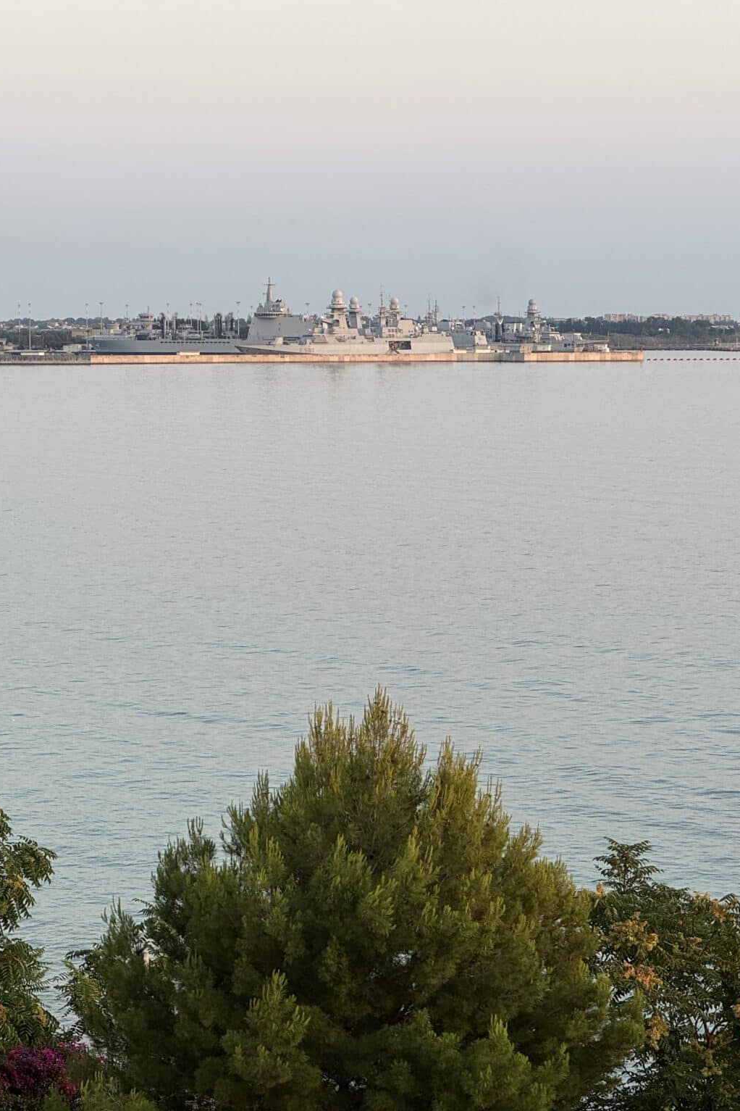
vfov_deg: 19.1
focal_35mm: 107
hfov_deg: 12.8
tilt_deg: -4.1
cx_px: 293
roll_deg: +0.5
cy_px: 555
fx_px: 3299
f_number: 2.8
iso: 40
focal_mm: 9
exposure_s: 1/99
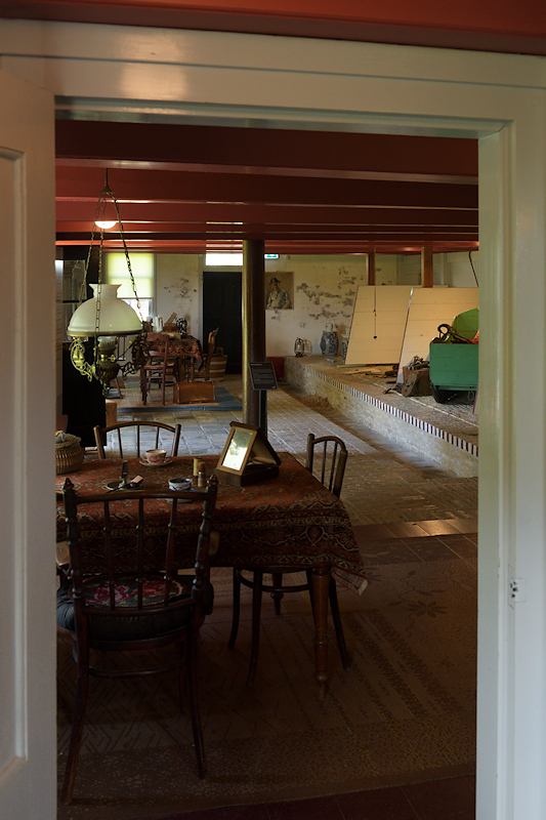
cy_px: 410
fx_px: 751
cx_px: 273
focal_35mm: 33
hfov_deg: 40.0
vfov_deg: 57.2
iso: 800
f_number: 5
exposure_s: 1/50
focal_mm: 22
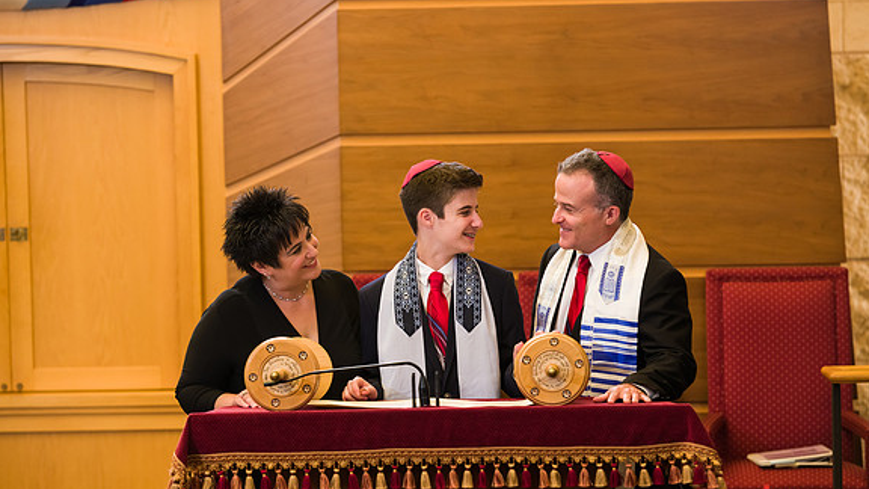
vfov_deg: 7.9
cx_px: 433
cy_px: 271
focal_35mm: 153
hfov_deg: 14.1
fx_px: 3525
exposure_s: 1/200
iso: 1000
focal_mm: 145
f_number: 5.6
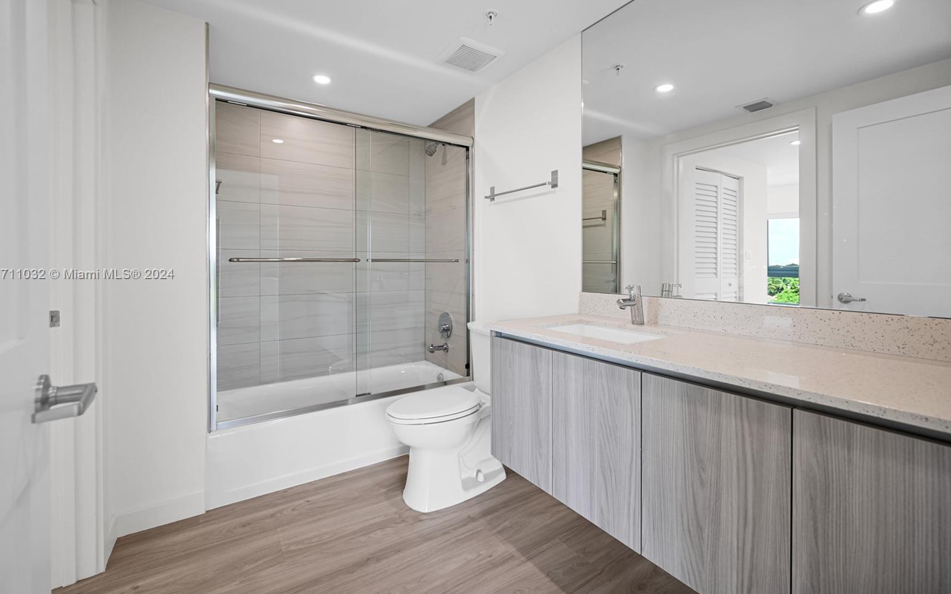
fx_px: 389
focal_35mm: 15
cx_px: 474
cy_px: 275
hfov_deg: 101.5
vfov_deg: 74.7
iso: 110
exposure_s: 1/15
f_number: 4
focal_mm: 14
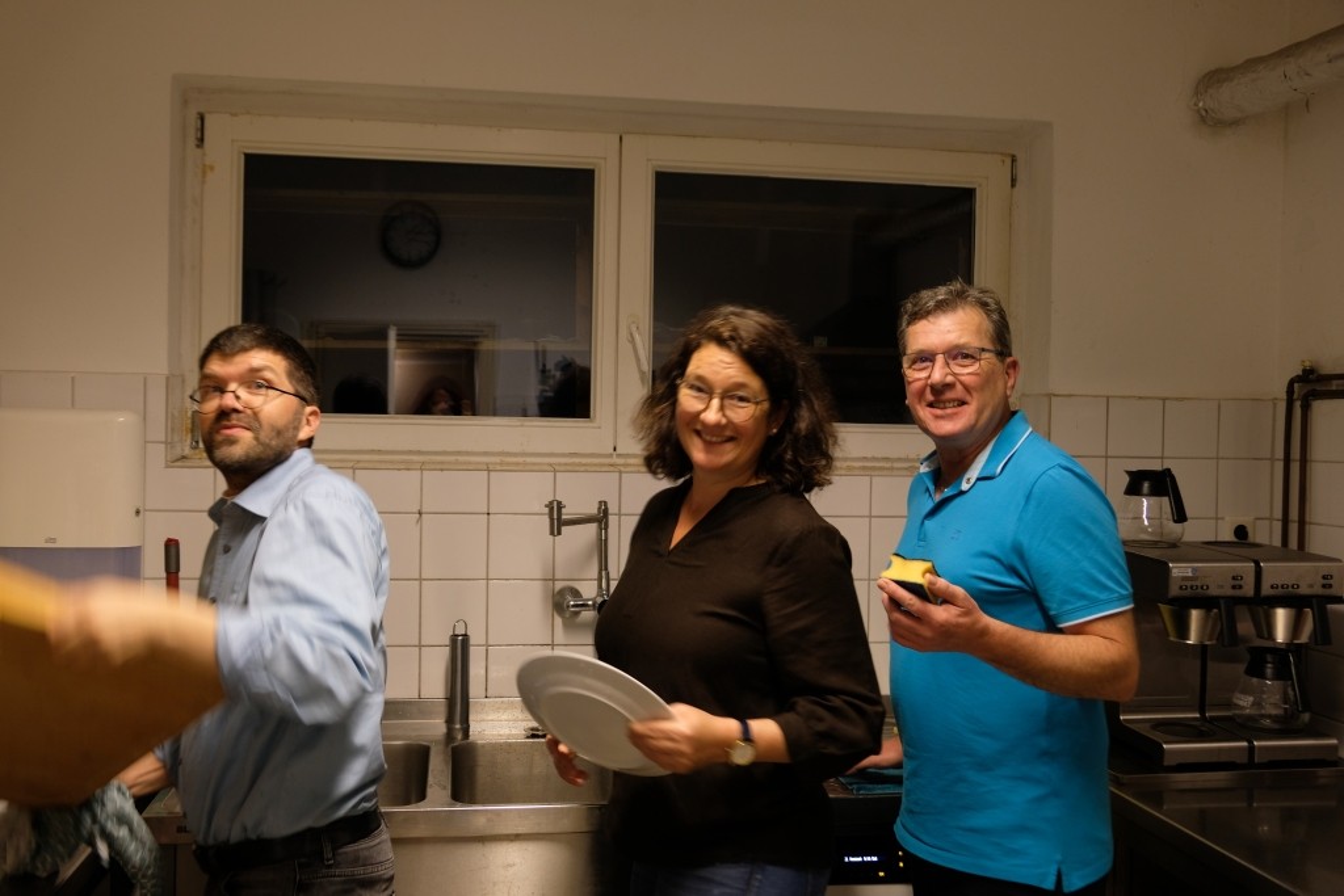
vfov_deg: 37.9
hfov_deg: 54.4
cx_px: 672
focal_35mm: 35
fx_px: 1307
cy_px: 448
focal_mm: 23.3
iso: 500
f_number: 4
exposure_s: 1/12
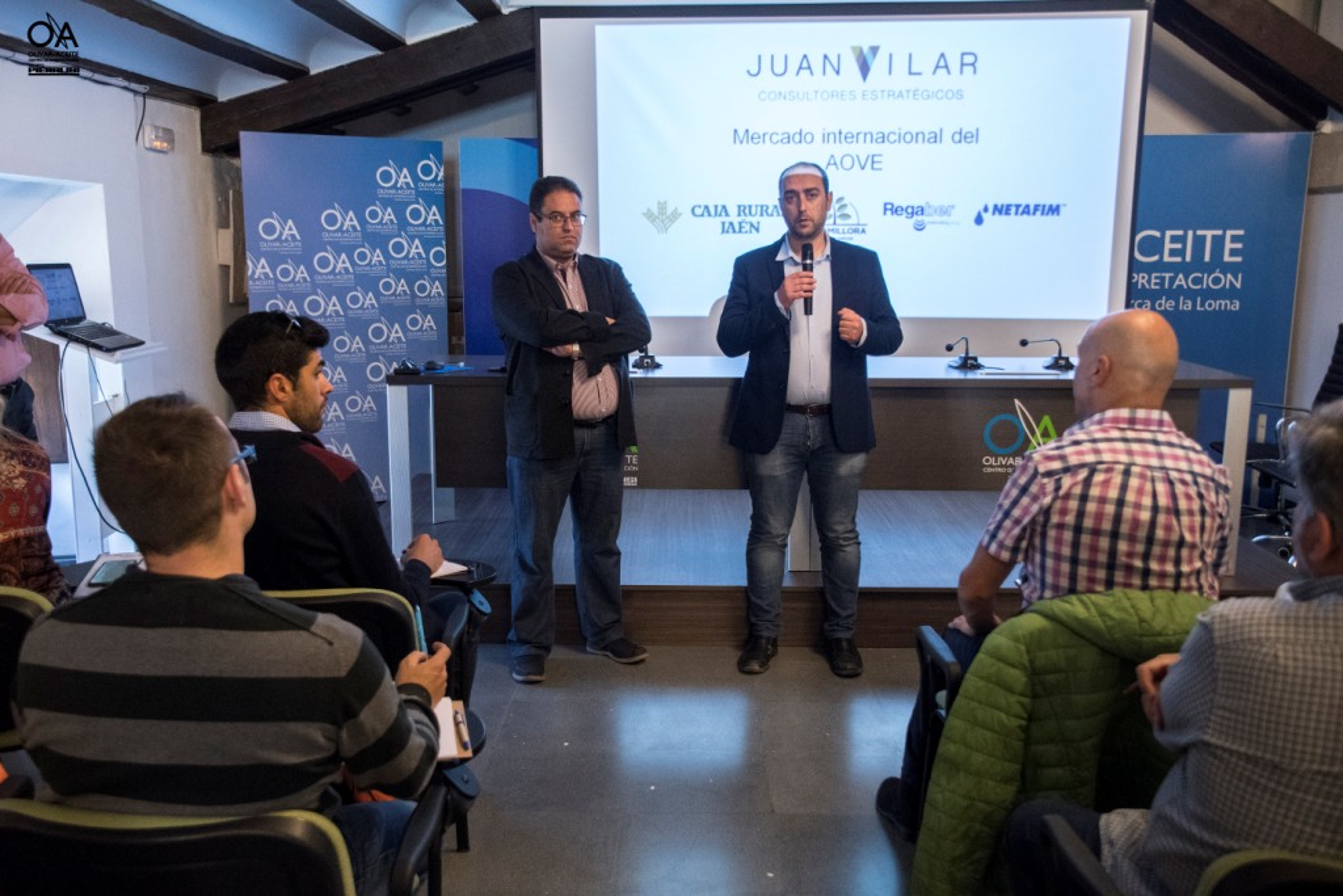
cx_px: 672
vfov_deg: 40.0
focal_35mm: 33
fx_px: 1231
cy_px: 448
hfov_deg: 57.2
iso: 1600
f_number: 4
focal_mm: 22
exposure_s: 1/60
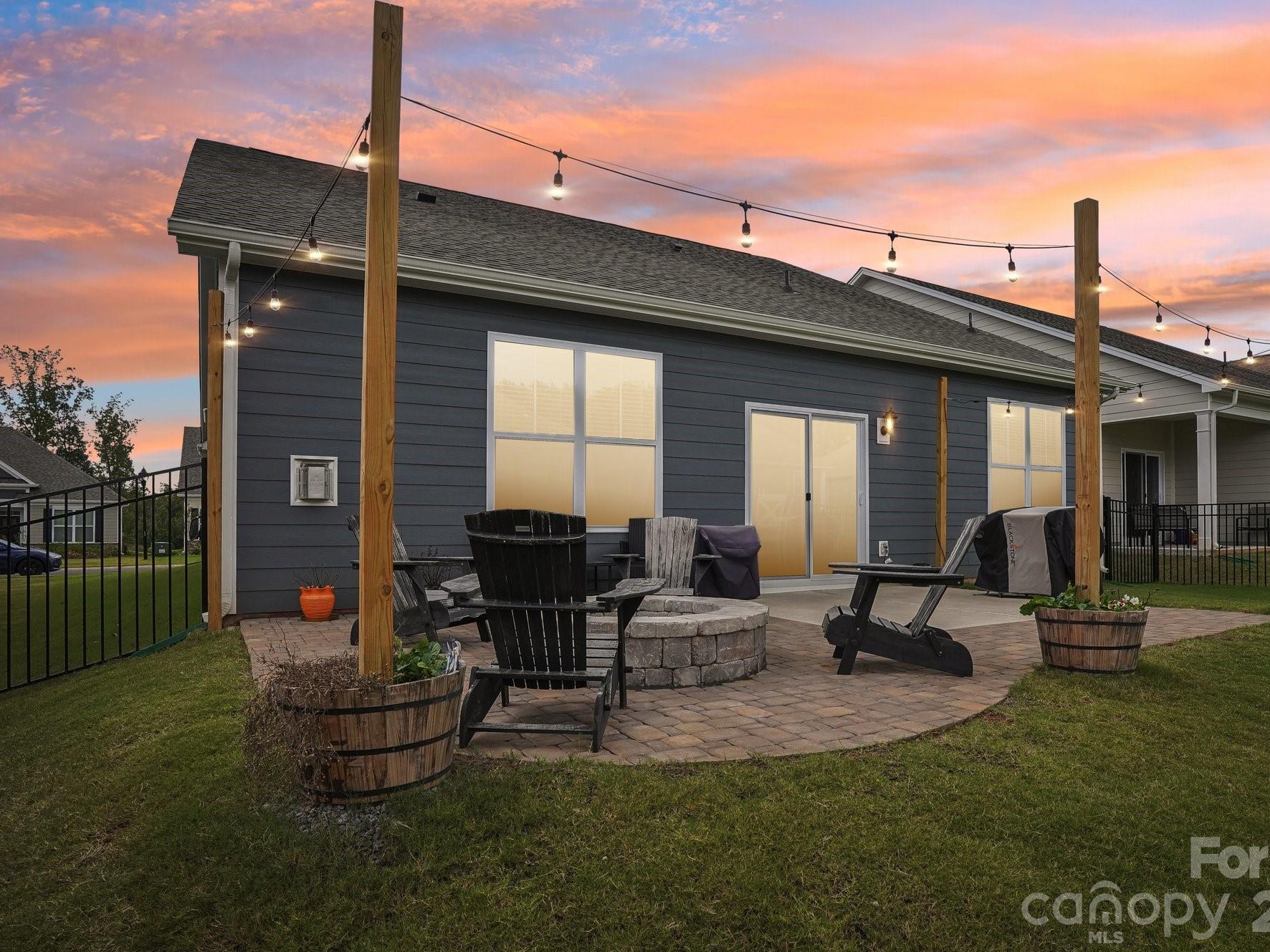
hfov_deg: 81.5
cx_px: 693
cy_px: 482
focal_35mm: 20
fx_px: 734
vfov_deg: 66.0
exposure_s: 1/400
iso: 400
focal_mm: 18
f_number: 8
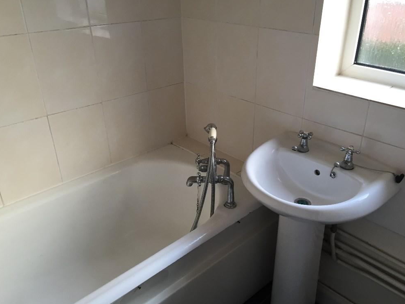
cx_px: 200
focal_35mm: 30
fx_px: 351
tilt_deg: -28.9
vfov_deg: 46.8
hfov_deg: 60.0
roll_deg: +0.4
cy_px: 154
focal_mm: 4.15
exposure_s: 1/30
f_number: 2.2
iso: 40
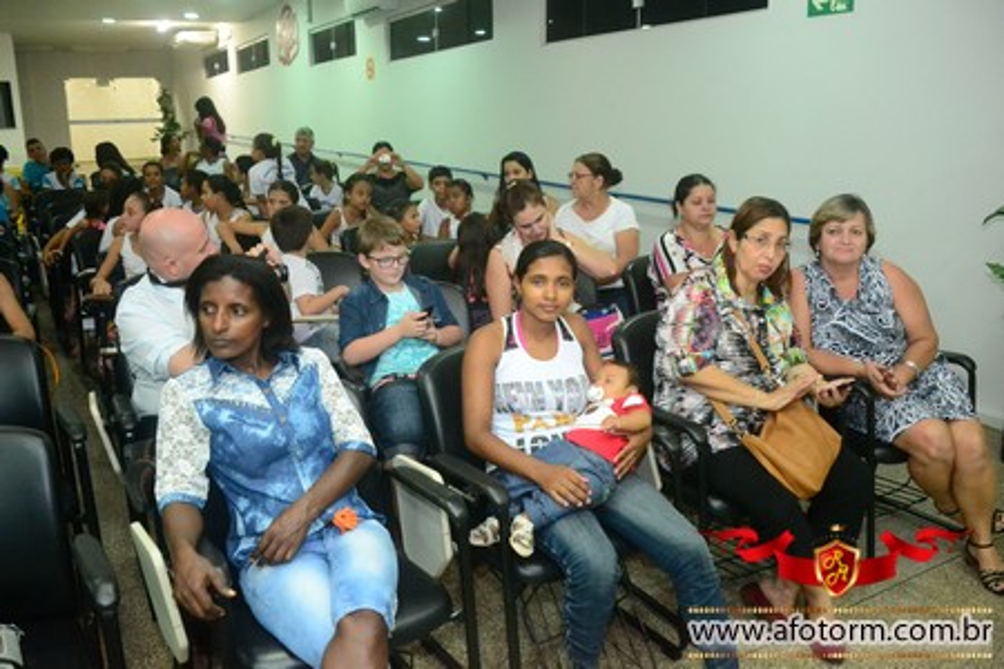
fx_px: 920
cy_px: 334
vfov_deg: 40.0
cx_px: 502
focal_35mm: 33
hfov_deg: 57.2
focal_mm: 22
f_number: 3.8
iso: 3200
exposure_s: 1/100
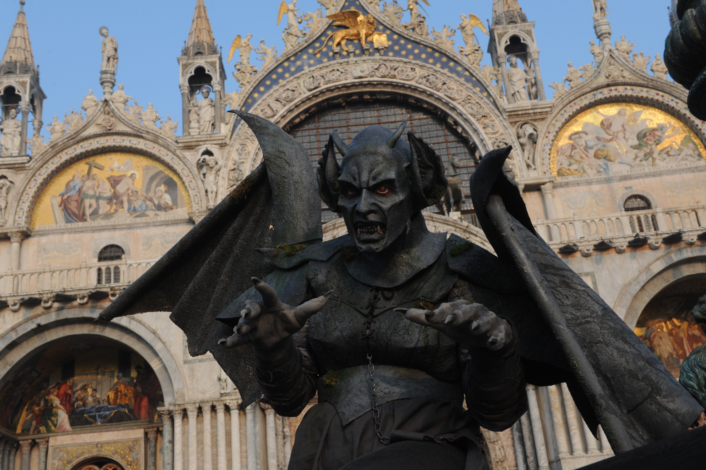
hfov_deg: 44.5
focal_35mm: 44
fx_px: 862
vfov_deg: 30.5
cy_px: 235
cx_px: 353
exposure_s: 1/640
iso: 1600
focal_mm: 44
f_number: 13
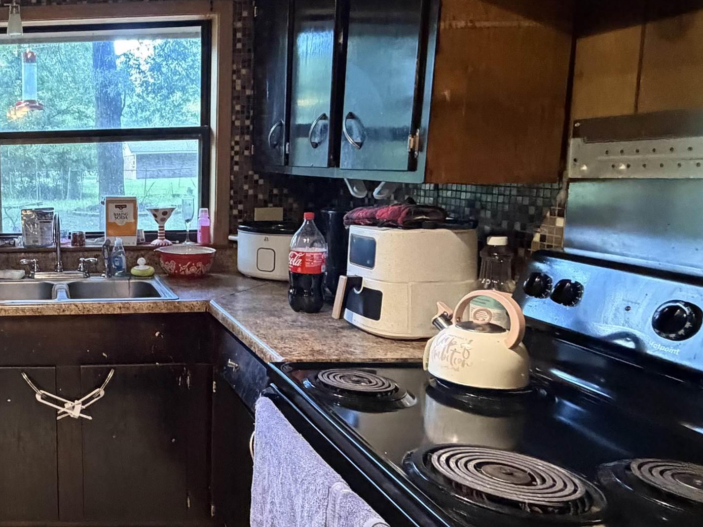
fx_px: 630
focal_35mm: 31
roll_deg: +0.9
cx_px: 20
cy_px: 248
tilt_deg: -8.1
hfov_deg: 49.2
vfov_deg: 45.4
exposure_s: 1/60
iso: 800
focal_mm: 2.22
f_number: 2.2
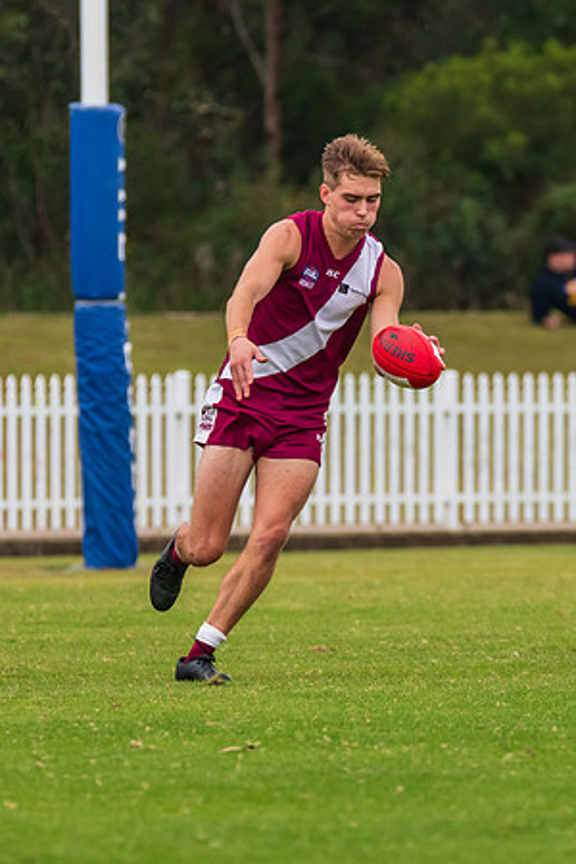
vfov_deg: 3.6
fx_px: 13938
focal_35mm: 581
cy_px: 433
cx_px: 371
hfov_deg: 2.4
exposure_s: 1/1250
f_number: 6
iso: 1000
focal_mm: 320
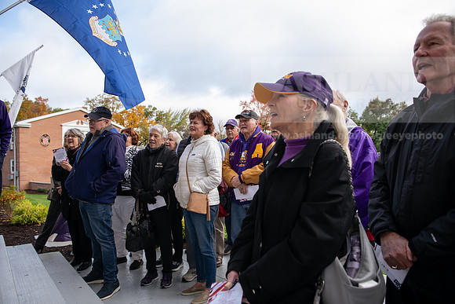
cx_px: 228
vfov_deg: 49.6
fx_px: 329
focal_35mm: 26
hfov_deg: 69.4
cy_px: 152
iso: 160
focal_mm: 26
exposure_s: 1/320
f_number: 3.5
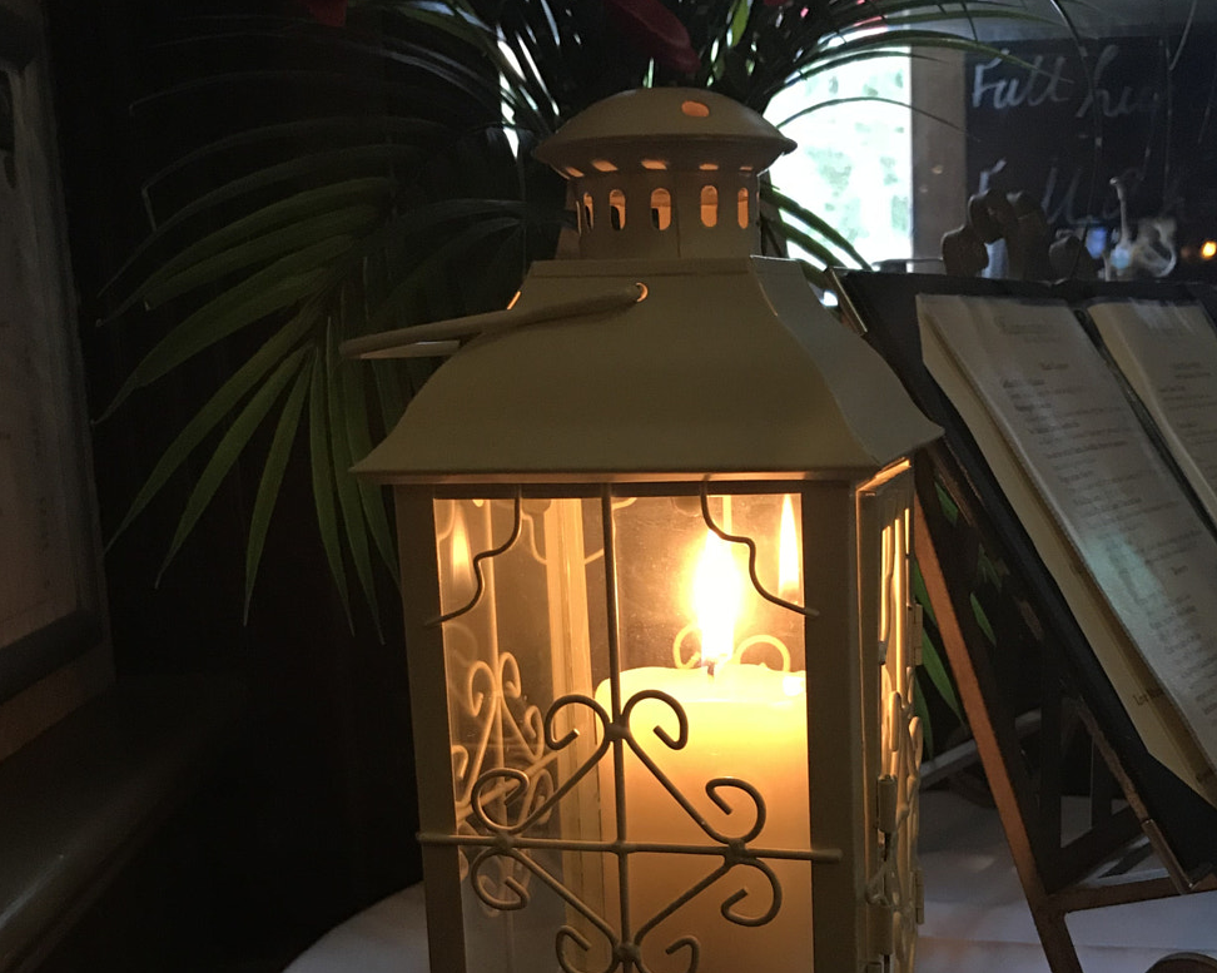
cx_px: 647
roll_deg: +3.3
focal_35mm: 45
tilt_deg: -11.8
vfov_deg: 32.7
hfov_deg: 41.1
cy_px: 738
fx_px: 1620
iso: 80
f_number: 1.8
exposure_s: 1/17
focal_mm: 3.99
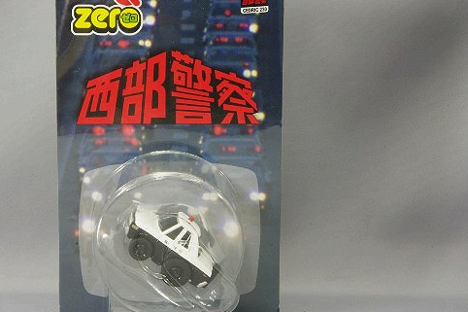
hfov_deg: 18.7
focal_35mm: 109
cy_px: 140
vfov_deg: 12.6
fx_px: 1416
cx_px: 169
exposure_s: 1
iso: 400
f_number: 32
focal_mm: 55
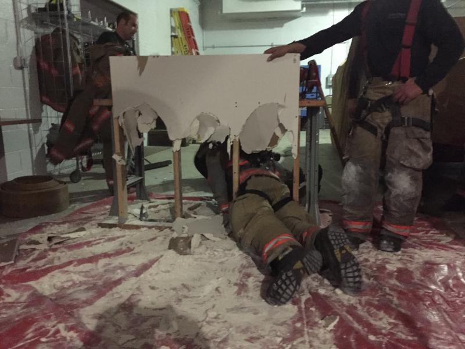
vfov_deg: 48.2
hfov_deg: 61.7
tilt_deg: -10.9
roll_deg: +0.9
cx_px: 232
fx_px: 390
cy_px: 174
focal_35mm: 29
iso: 1000
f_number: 2.2
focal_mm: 4.15
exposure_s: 1/15
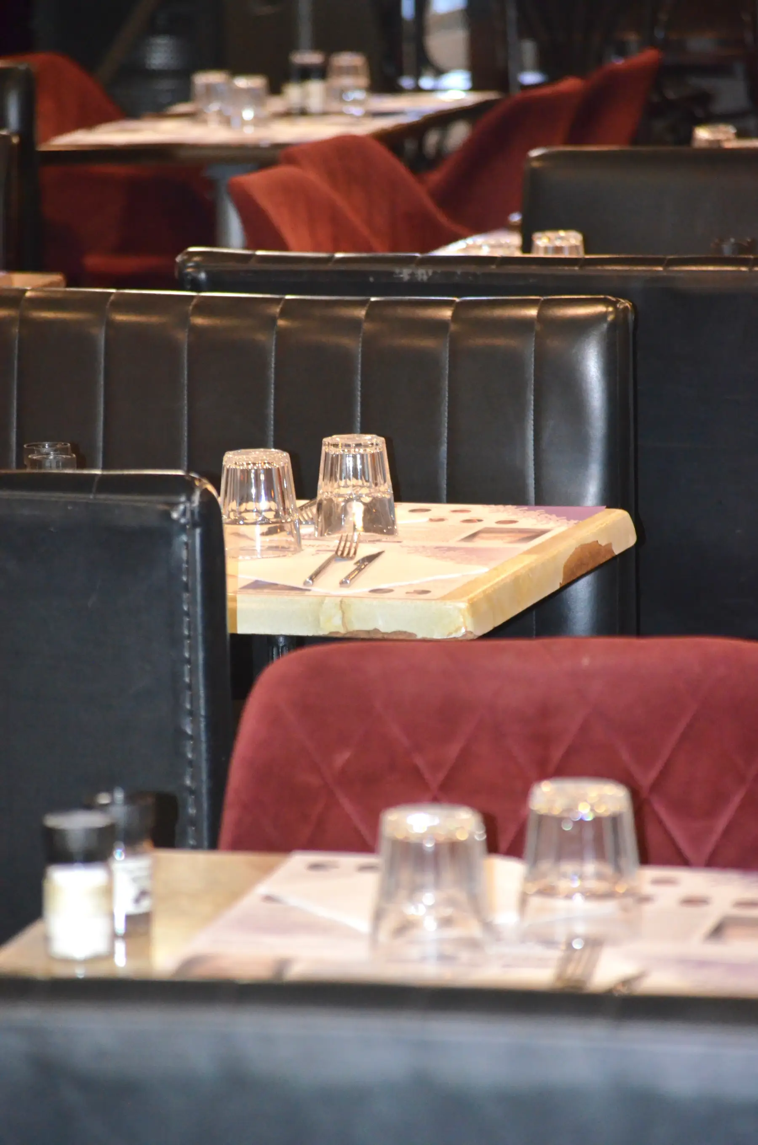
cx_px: 379
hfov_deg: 8.3
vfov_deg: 12.5
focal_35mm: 165
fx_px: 5235
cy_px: 572
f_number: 4.5
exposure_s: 1/60
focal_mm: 110
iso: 3200
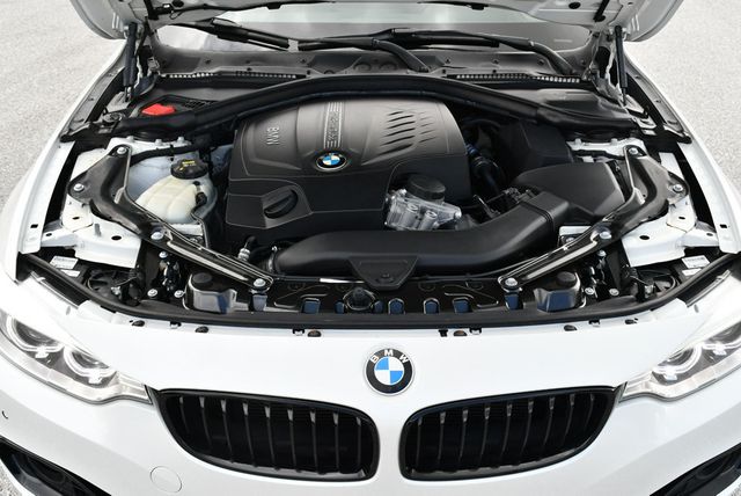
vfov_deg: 36.9
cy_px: 248
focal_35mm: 36
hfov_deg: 53.1
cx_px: 370
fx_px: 742
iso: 200
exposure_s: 1/250
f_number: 5.6
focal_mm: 18
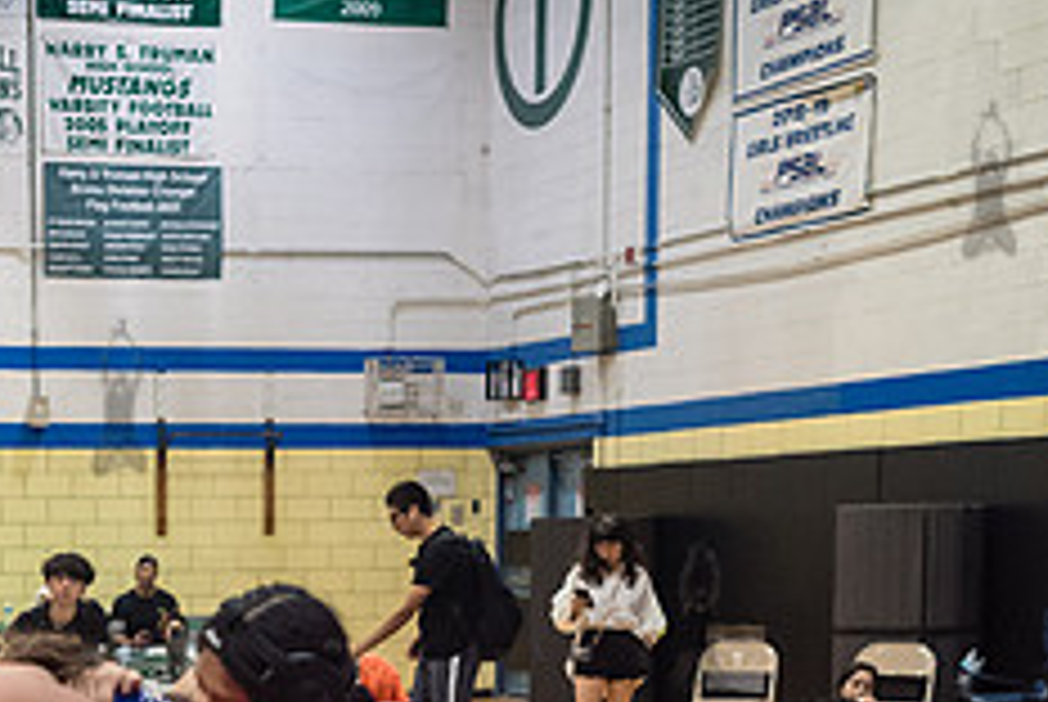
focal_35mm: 87
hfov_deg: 22.8
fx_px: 2536
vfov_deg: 15.2
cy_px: 830
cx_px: 117
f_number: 3.2
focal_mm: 35
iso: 5000
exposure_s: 1/400
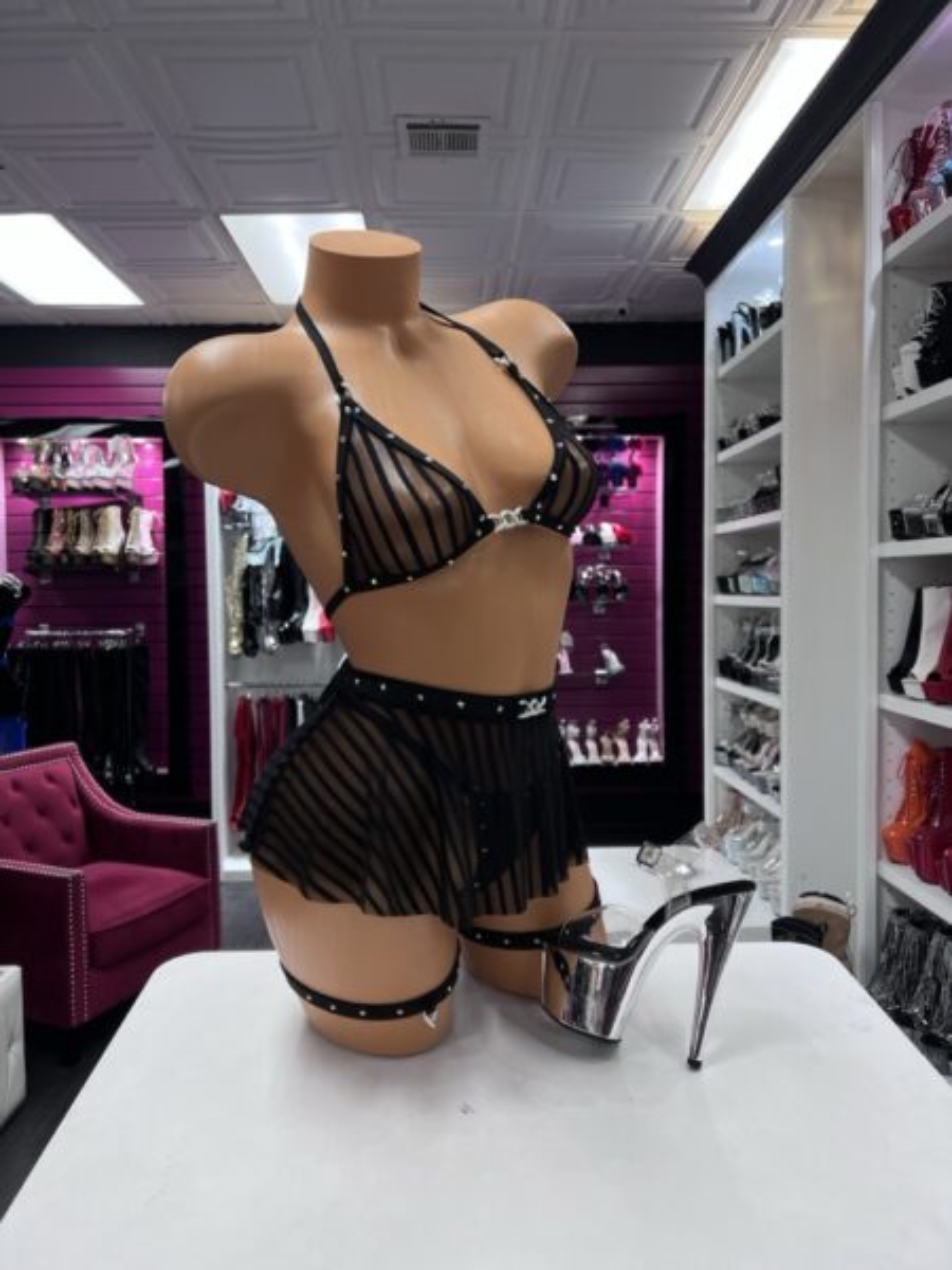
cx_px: 476
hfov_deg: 53.1
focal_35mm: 26
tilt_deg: -2.8
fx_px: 953
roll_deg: +1.5
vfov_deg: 67.3
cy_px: 635
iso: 80
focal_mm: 5.7
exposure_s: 1/120
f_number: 1.5
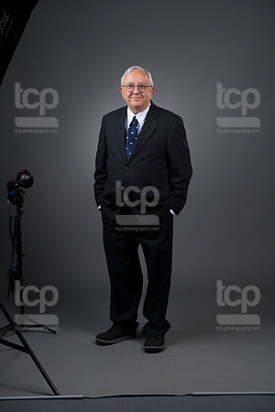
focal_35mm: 80
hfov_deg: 17.1
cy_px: 206
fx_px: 917
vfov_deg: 25.4
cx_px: 138
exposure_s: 1/250
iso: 160
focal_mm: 80
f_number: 5.6
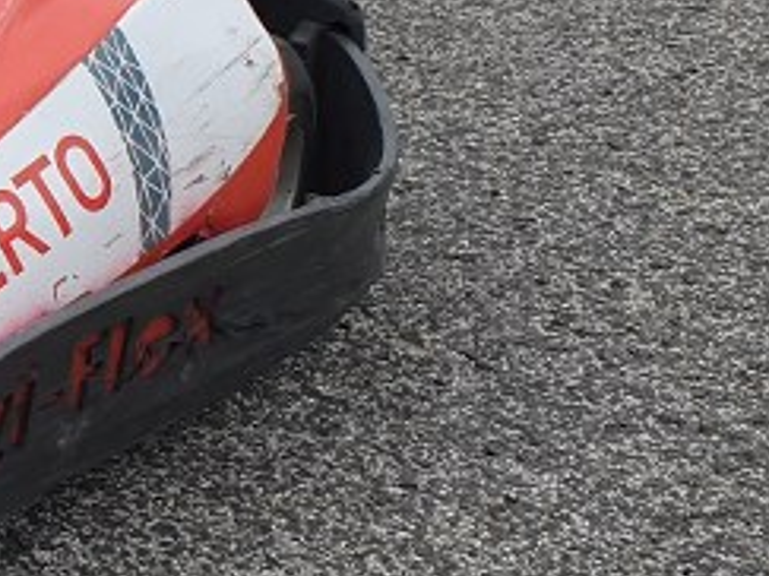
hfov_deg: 14.6
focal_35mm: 114
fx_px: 2531
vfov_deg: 12.8
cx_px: -710
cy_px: -13
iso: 50
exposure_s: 1/878
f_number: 2.4
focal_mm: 4.3
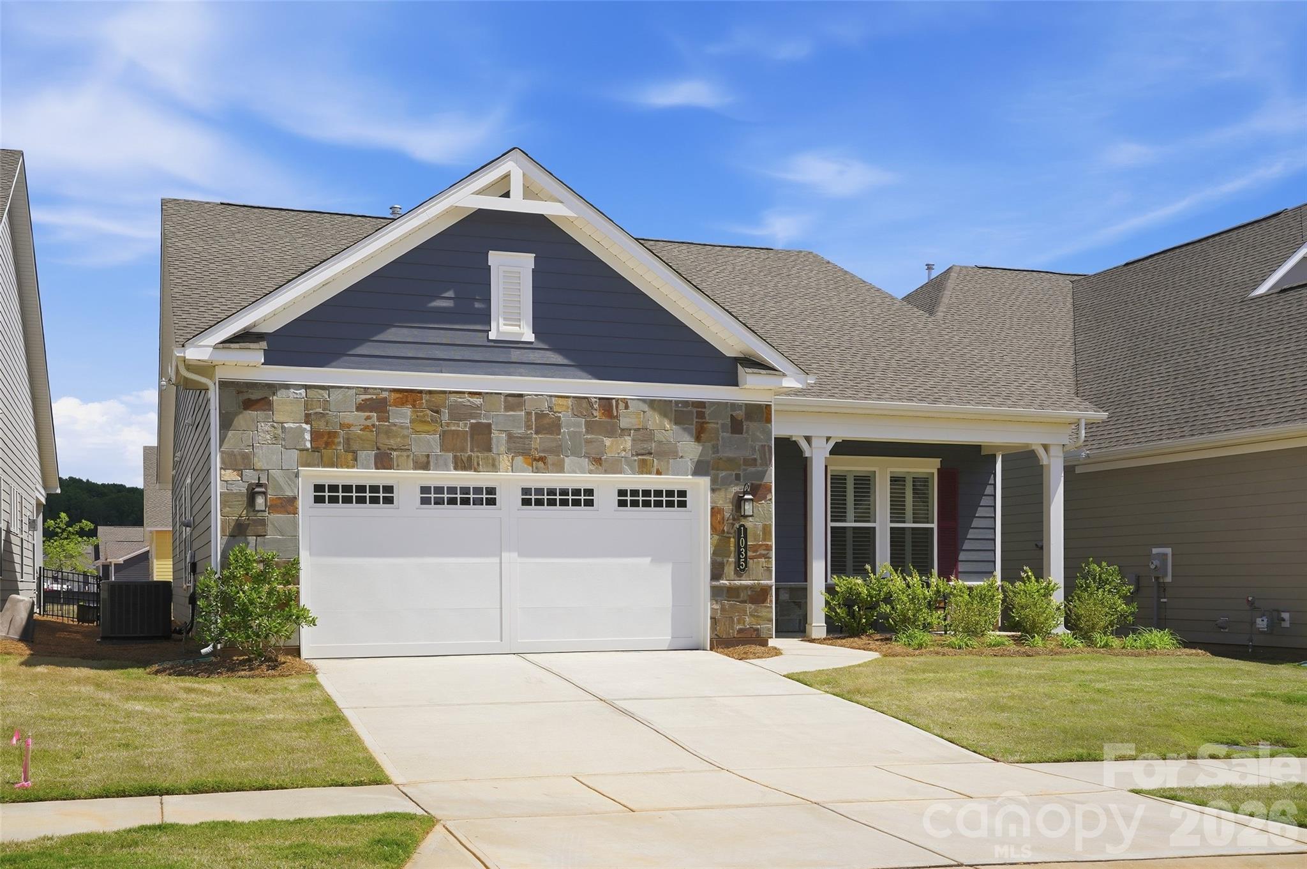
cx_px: 654
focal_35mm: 38
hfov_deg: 50.7
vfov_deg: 35.0
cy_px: 434
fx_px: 1378
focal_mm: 38
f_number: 10
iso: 100
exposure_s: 1/200
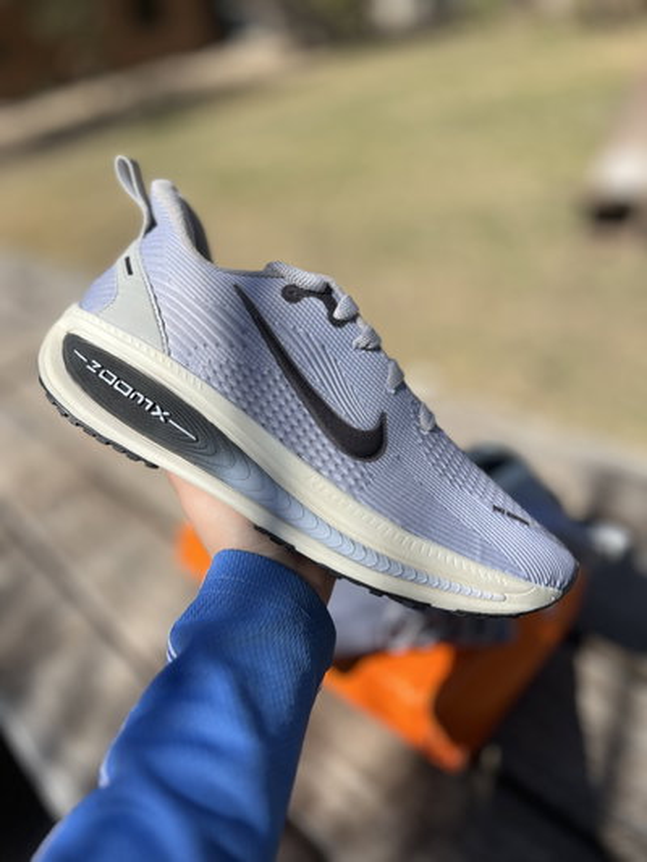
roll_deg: +11.9
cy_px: 431
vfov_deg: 67.3
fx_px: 648
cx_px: 324
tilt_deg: -34.1
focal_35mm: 26
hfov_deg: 53.1
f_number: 1.5
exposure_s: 1/4831
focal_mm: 5.7
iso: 50
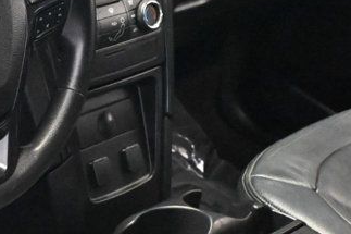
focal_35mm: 95
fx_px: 926
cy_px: 83
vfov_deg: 14.4
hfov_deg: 20.4
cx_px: -39
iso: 12800
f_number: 3.8
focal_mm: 20
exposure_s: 1/25
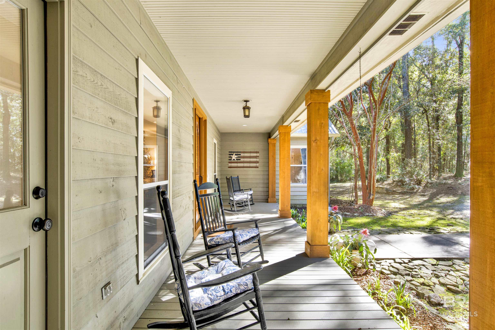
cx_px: 248
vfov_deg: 67.4
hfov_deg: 90.0
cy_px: 165
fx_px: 247
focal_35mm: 18
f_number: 11
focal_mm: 18
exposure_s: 1/2.5
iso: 200
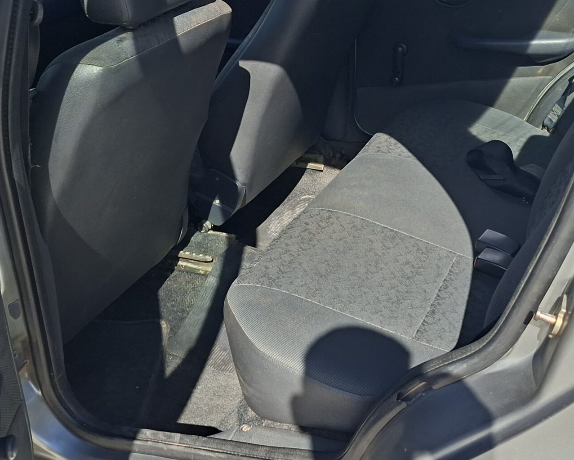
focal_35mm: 45
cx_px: 319
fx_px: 765
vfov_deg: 33.4
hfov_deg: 41.1
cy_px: 221
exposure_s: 1/1572
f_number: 1.8
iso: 50
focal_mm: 5.54
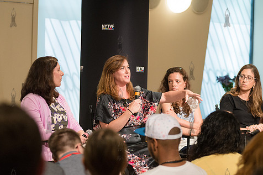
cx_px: 120
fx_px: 935
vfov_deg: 10.7
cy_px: 97
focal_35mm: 128
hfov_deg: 16.0
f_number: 4
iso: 2500
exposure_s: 1/200
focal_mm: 105
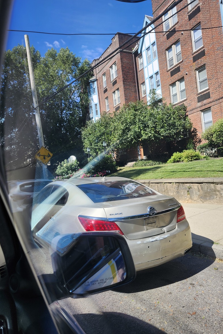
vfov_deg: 73.8
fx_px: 223
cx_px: 123
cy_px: 167
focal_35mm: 24
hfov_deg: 53.0
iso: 25
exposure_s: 1/641
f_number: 1.8
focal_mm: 5.54
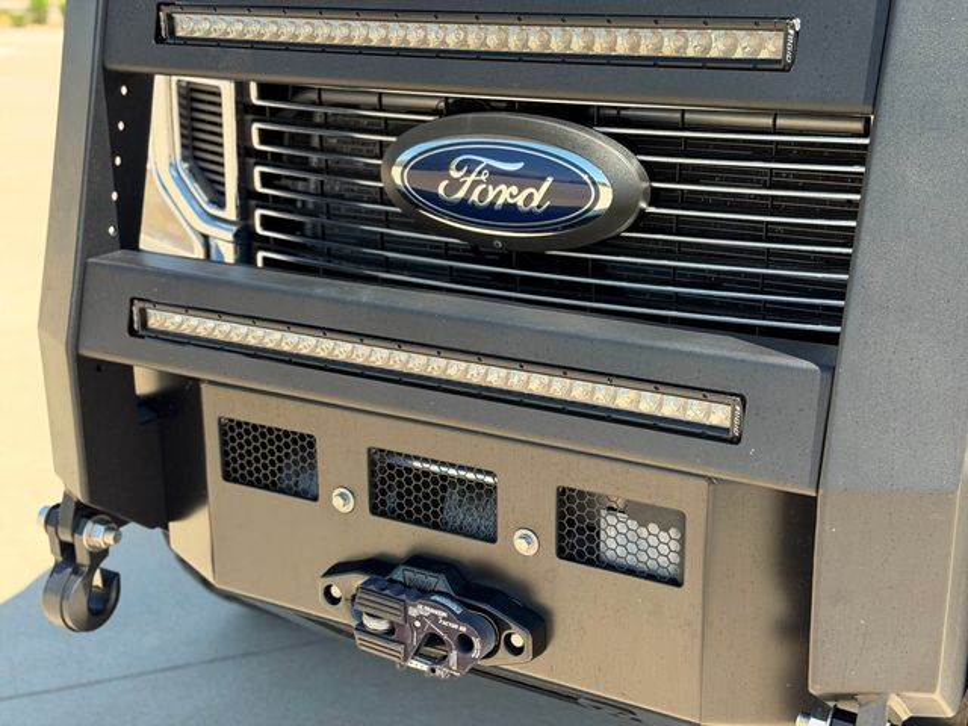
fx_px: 1342
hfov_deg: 39.7
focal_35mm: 48
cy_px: 363
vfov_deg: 30.3
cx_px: 484
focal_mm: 6.76
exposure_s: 1/693
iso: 80
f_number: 1.78
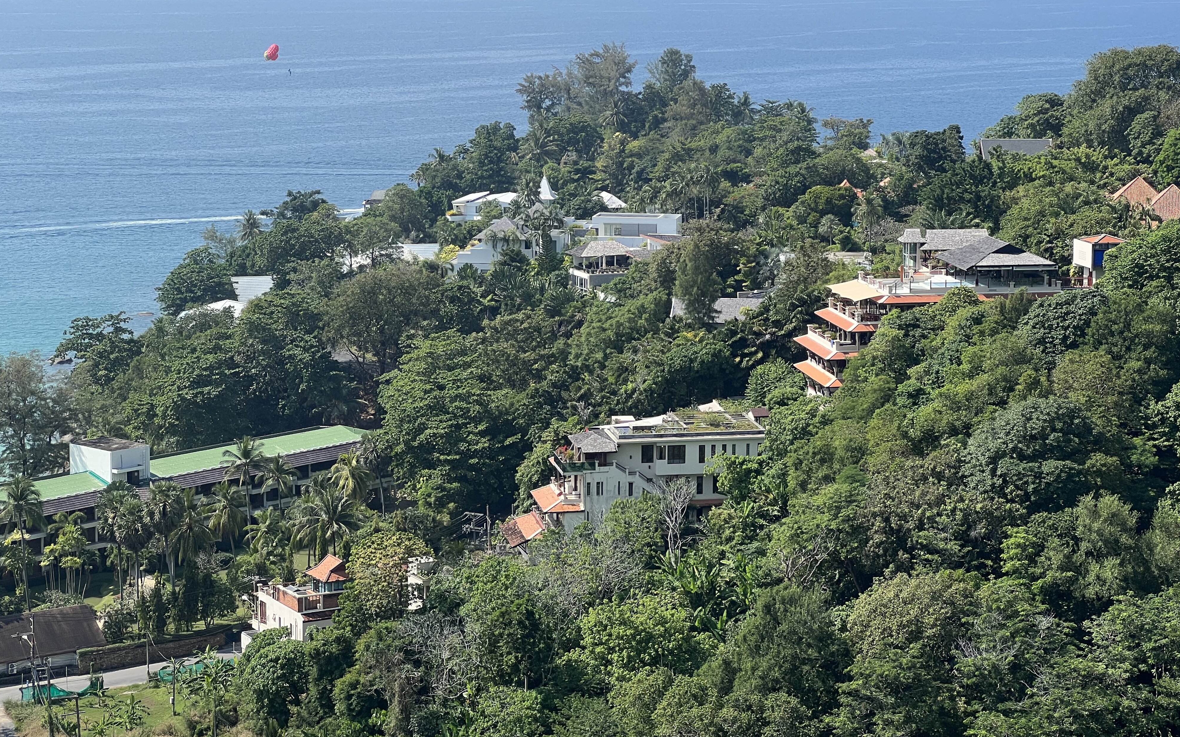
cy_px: 304
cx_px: 591
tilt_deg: -7.5
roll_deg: +0.4
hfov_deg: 25.2
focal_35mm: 82
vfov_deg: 15.9
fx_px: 2637
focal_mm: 9
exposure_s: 1/943
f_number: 2.8
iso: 32
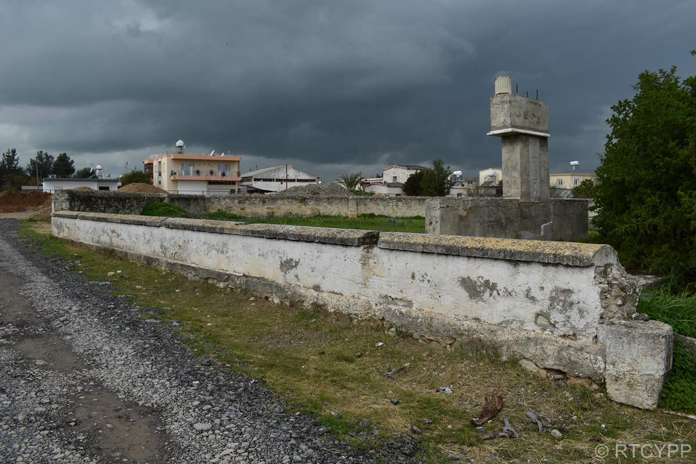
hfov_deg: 67.4
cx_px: 348
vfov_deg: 48.0
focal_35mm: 27
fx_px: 522
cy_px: 232
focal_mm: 18
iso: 100
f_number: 8
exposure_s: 1/250
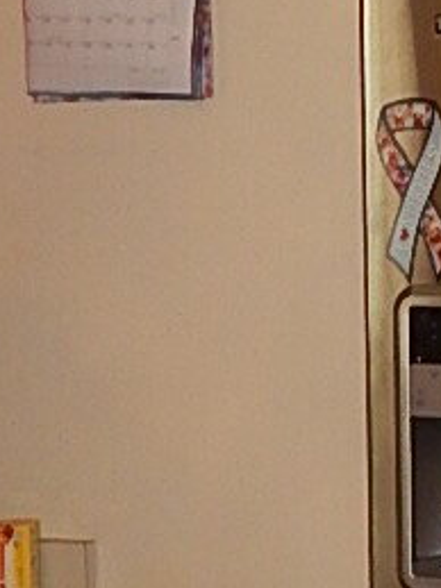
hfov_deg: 9.7
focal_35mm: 142
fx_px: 2414
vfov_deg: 13.9
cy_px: 425
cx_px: 891
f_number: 3
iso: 200
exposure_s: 1/30
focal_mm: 4
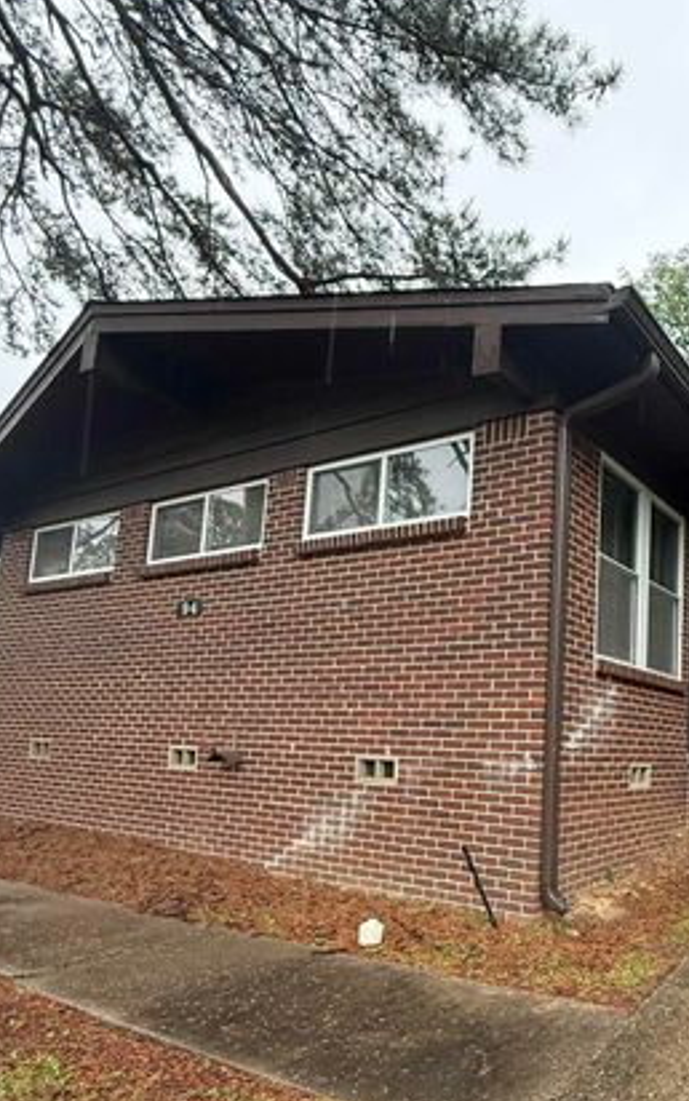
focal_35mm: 24
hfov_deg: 46.9
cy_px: 680
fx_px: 720
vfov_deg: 73.6
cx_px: 598
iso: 250
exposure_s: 1/99
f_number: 2.2
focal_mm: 2.22
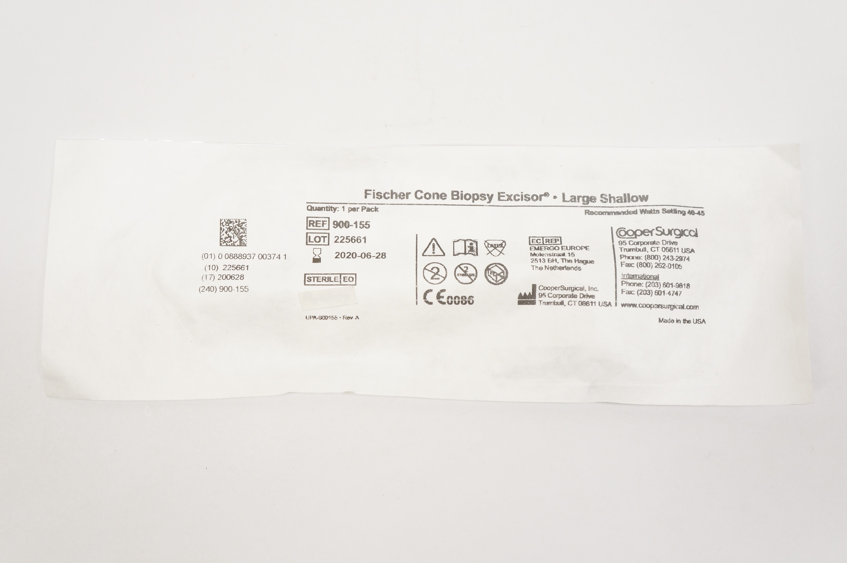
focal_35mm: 34
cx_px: 424
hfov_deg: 55.2
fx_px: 811
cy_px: 282
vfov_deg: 38.3
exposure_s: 1/80
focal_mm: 23
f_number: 5.6
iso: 400
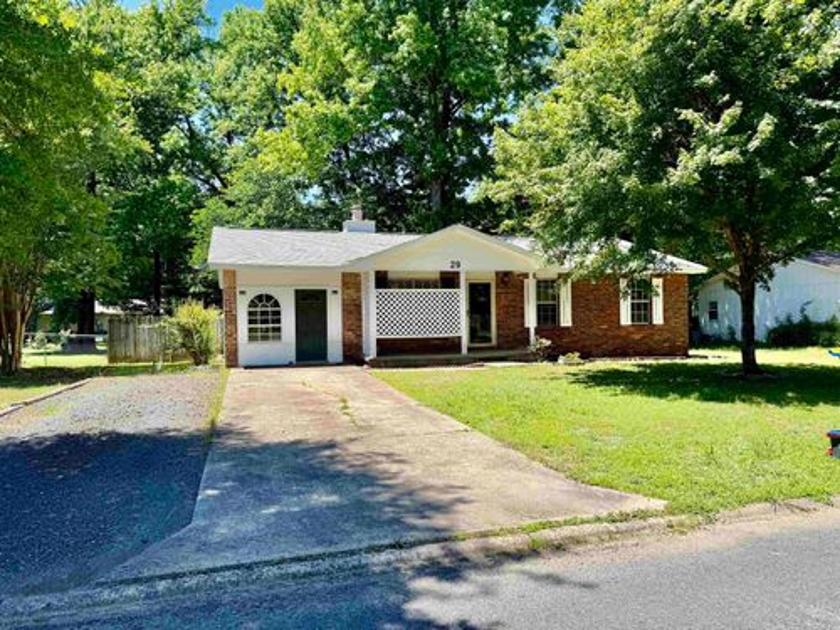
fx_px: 582
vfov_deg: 56.8
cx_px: 420
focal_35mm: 24
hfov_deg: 71.6
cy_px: 315
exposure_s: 1/2370
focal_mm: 6.76
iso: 80
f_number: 1.78
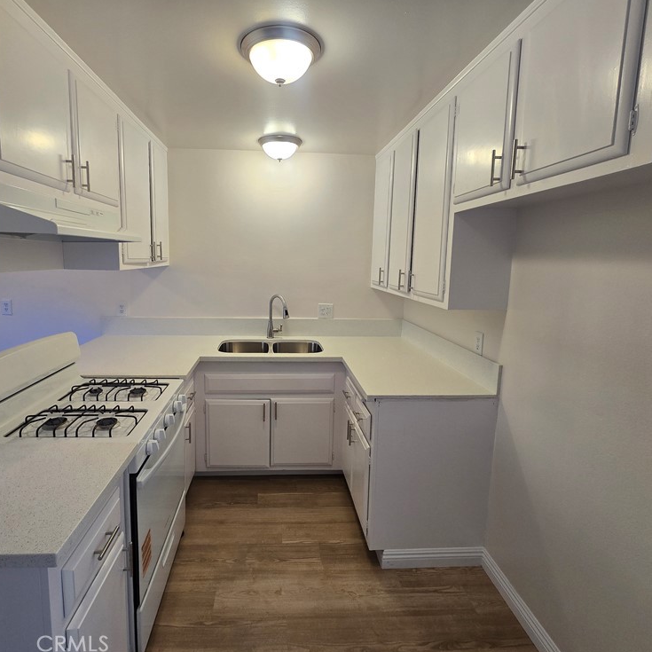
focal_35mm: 16
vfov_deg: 87.4
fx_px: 341
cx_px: 290
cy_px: 316
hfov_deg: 87.1
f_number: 2.2
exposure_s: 1/60
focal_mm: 2.2
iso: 80
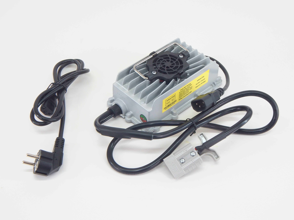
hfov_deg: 34.9
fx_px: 467
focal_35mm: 55
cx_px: 147
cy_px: 110
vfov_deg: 26.6
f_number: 3.8
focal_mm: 9.7
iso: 125
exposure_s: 1/160
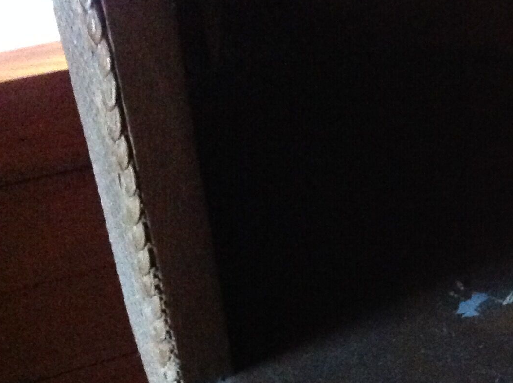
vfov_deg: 16.9
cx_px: 585
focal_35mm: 86
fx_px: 1273
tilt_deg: -50.0
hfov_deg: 21.4
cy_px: 341
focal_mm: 4.28
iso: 800
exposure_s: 1/15
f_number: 2.4
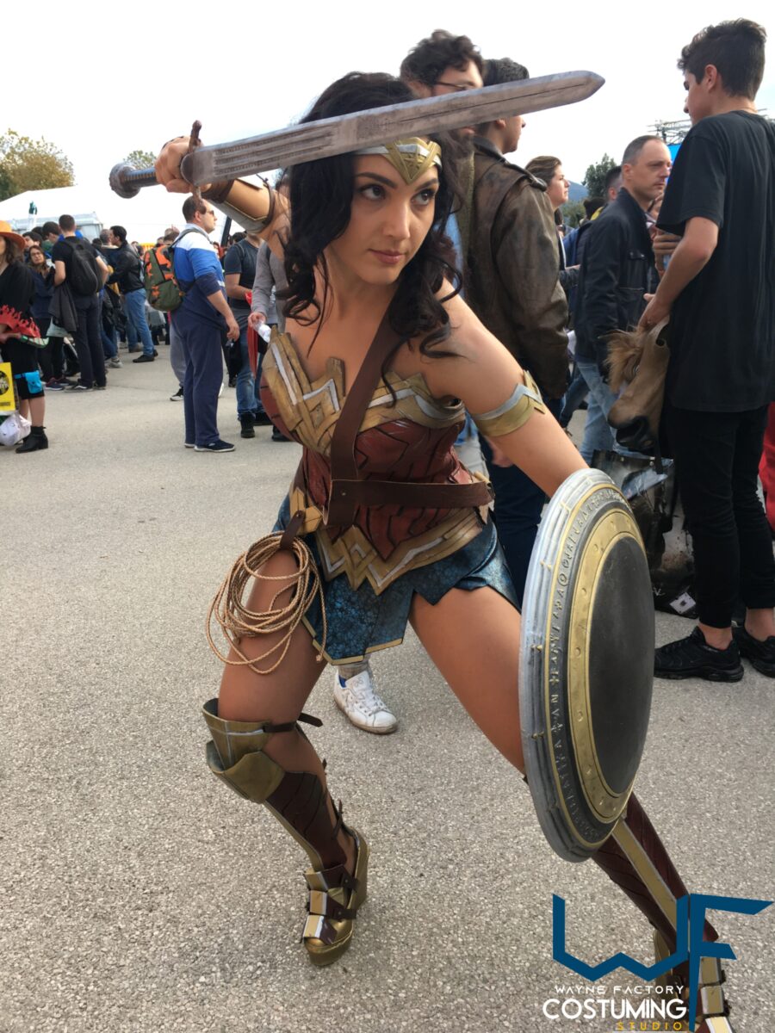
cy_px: 516
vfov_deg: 61.7
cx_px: 388
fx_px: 866
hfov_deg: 48.2
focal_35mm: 29
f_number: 2.2
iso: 32
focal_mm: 4.15
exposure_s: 1/100
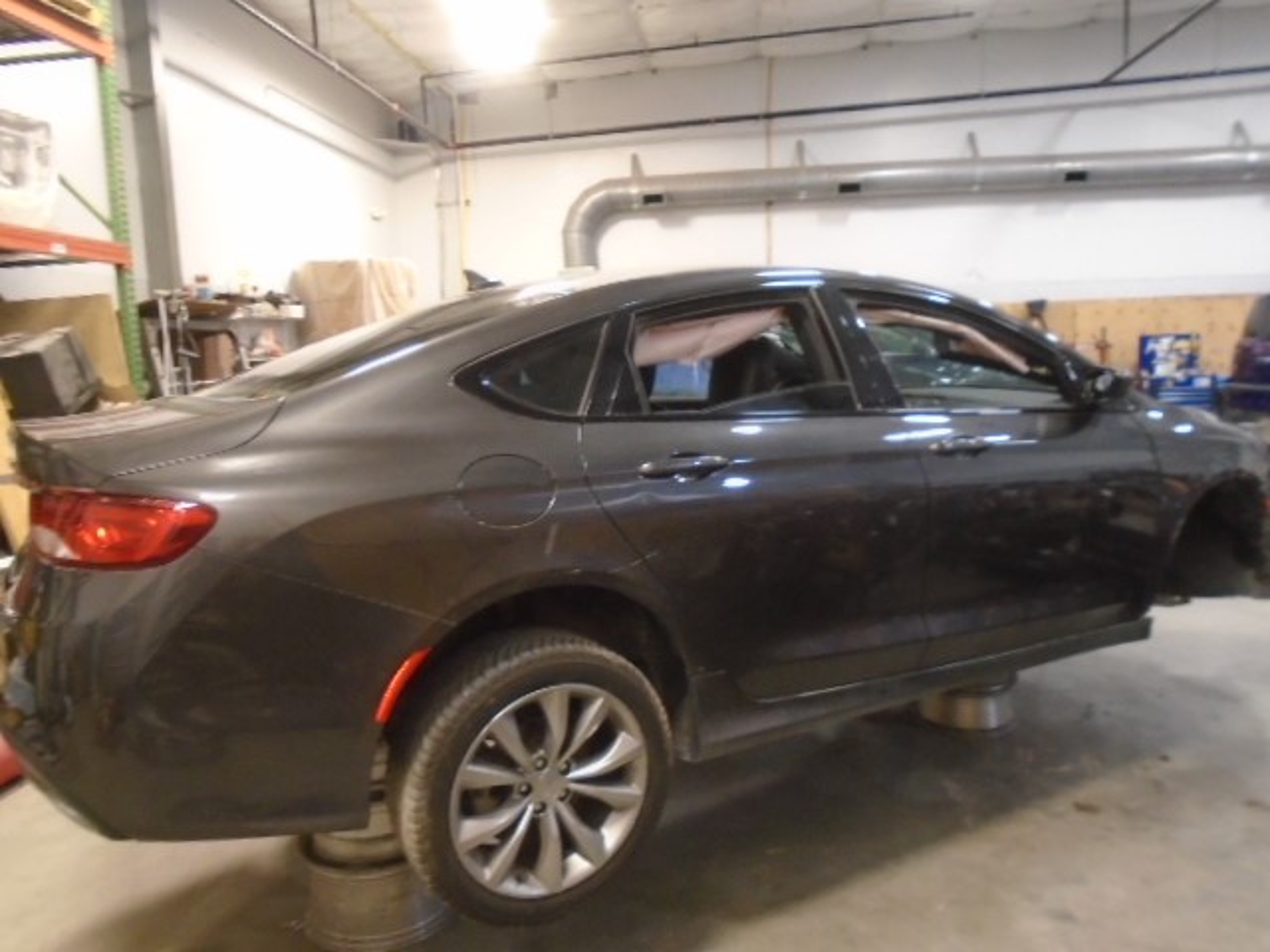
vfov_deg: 53.1
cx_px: 635
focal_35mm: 26
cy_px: 476
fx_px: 954
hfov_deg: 67.3
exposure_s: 1/13
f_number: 3.2
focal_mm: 4.6
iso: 400
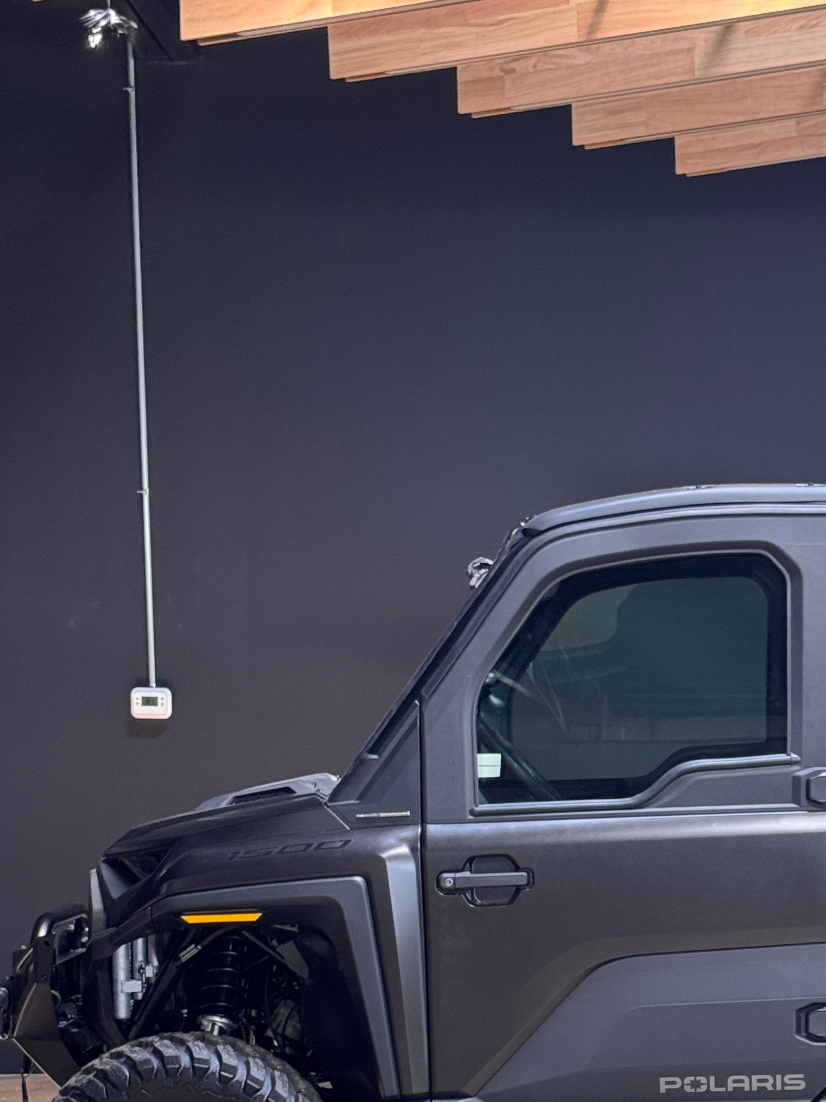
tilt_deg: -4.8
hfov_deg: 16.2
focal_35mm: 90
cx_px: 716
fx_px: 2863
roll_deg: +0.5
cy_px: 929
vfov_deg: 21.4
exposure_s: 1/60
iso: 200
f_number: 1.78
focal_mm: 6.76
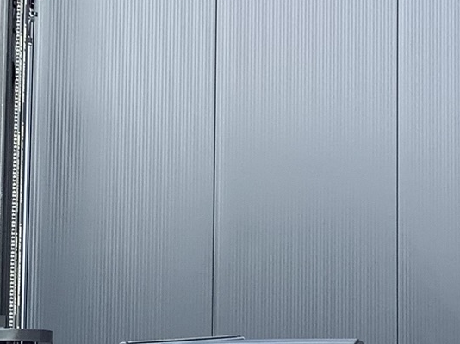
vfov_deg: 12.4
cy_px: 207
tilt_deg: +6.1
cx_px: 92
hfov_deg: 16.4
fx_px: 1581
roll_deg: -1.6
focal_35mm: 119
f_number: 2.4
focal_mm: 3.3
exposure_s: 1/272
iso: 25
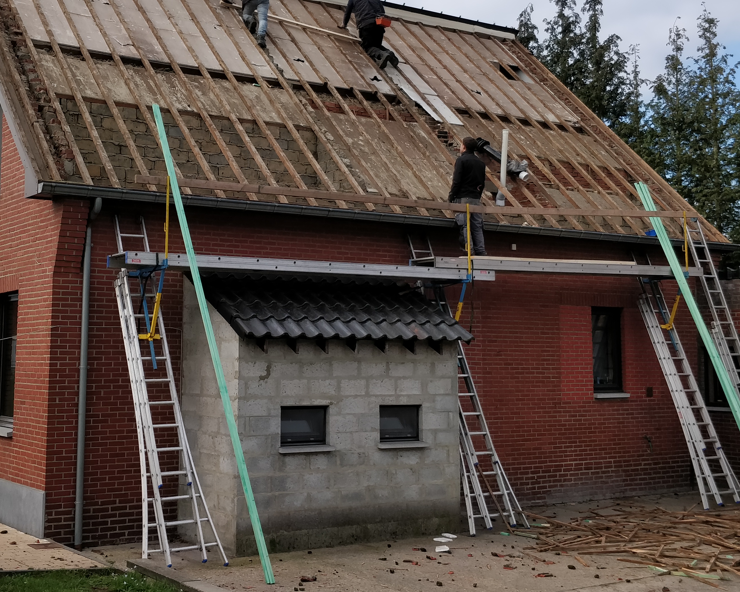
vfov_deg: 35.5
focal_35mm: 42
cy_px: 223
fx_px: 920
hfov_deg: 43.4
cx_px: 263
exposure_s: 1/1305
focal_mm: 4.1
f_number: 1.7
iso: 160
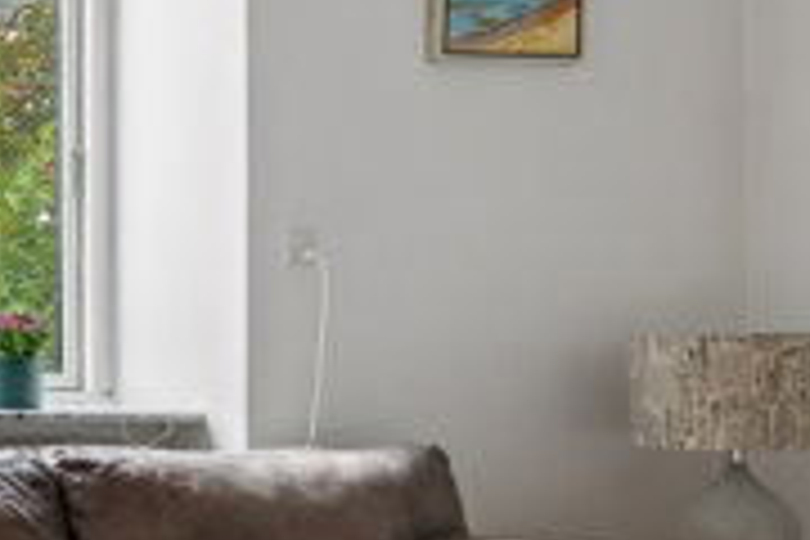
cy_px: 317
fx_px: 1597
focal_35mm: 71
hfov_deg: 20.1
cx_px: -666
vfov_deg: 19.2
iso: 160
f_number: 9
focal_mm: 16
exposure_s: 1/10
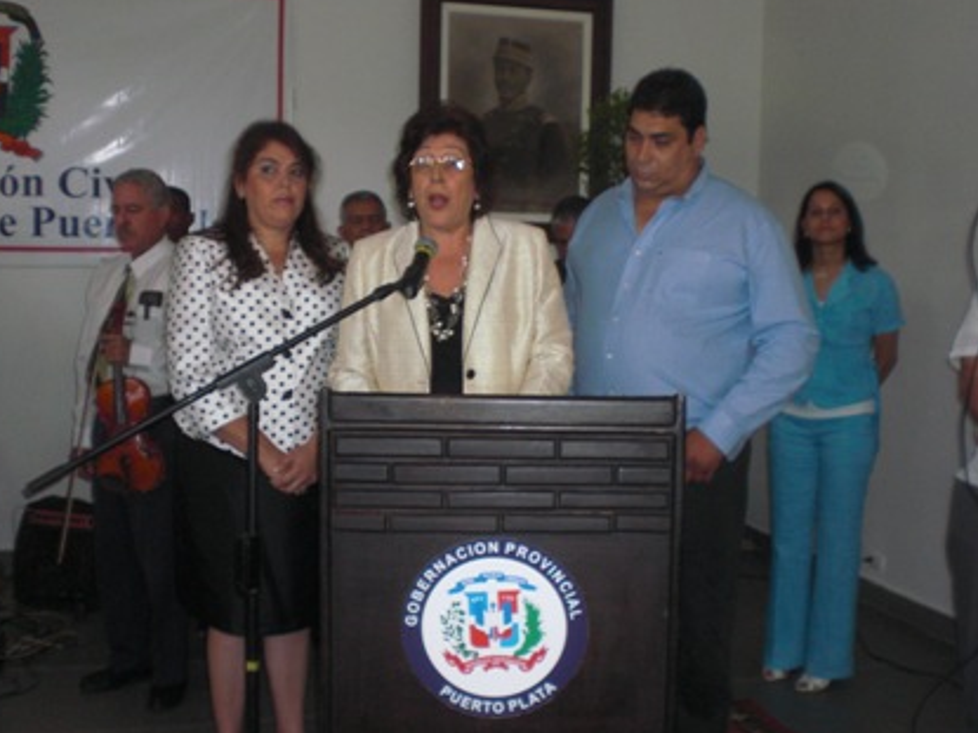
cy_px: 358
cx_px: 493
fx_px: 1158
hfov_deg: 45.8
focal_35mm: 41
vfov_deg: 35.1
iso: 200
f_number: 3.1
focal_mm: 6.3
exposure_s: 1/60
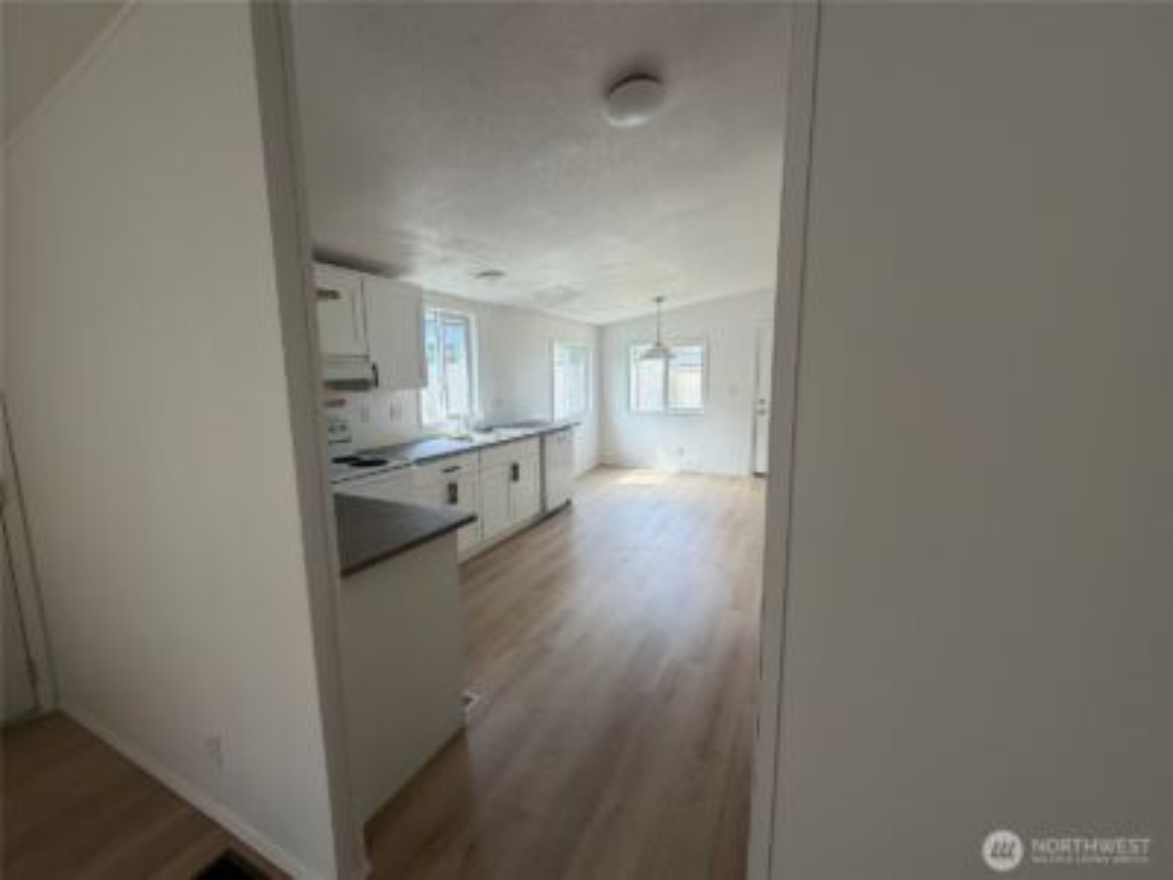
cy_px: 440
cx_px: 586
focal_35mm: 14
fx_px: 474
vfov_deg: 85.7
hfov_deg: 102.1
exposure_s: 1/121
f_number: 2.2
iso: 160
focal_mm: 2.22
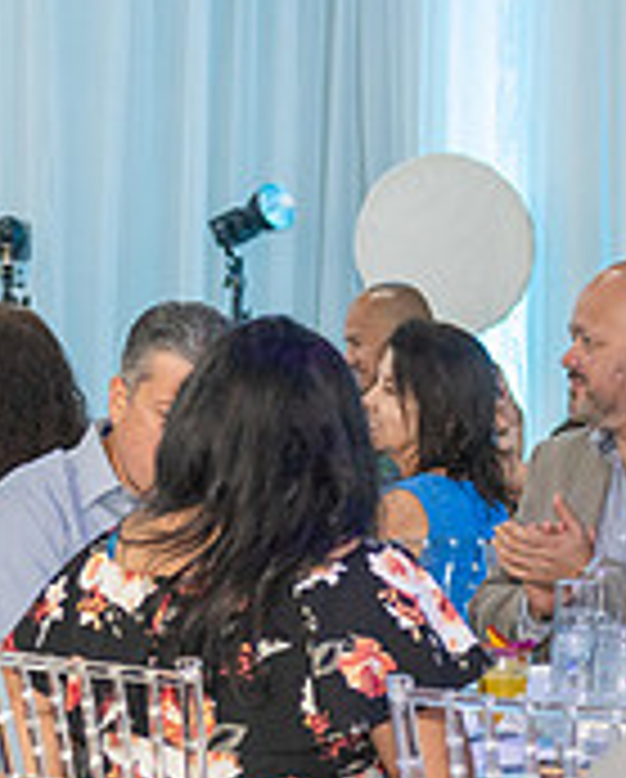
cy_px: 521
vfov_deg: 9.5
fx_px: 4666
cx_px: -361
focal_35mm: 202
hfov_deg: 7.5
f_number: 3.2
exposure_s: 1/160
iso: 1000
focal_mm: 55
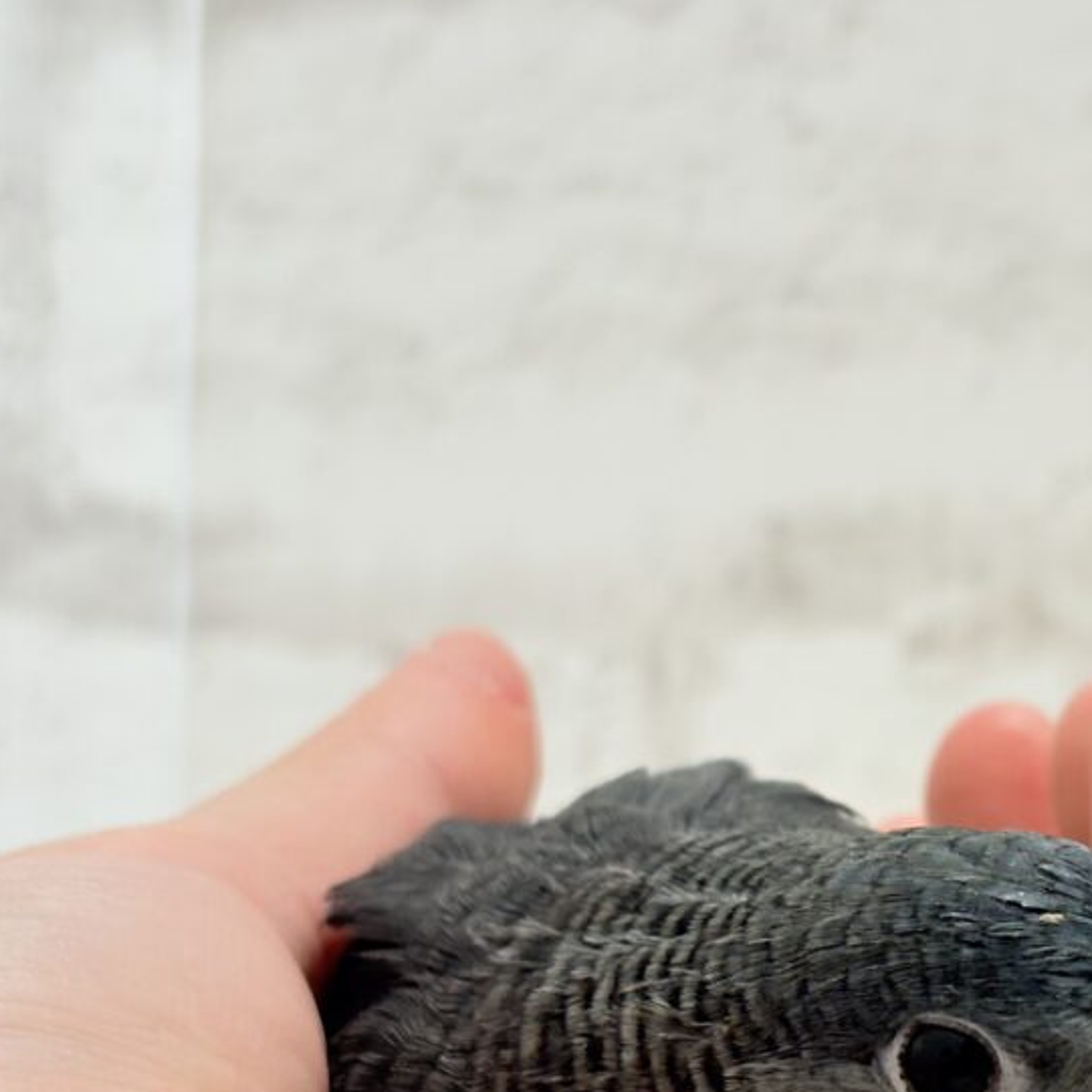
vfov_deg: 16.9
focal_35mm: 102
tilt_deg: +1.3
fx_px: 3640
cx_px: 1023
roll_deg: +0.4
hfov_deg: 16.8
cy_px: 868
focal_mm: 5.96
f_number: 1.6
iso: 50
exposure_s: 1/50
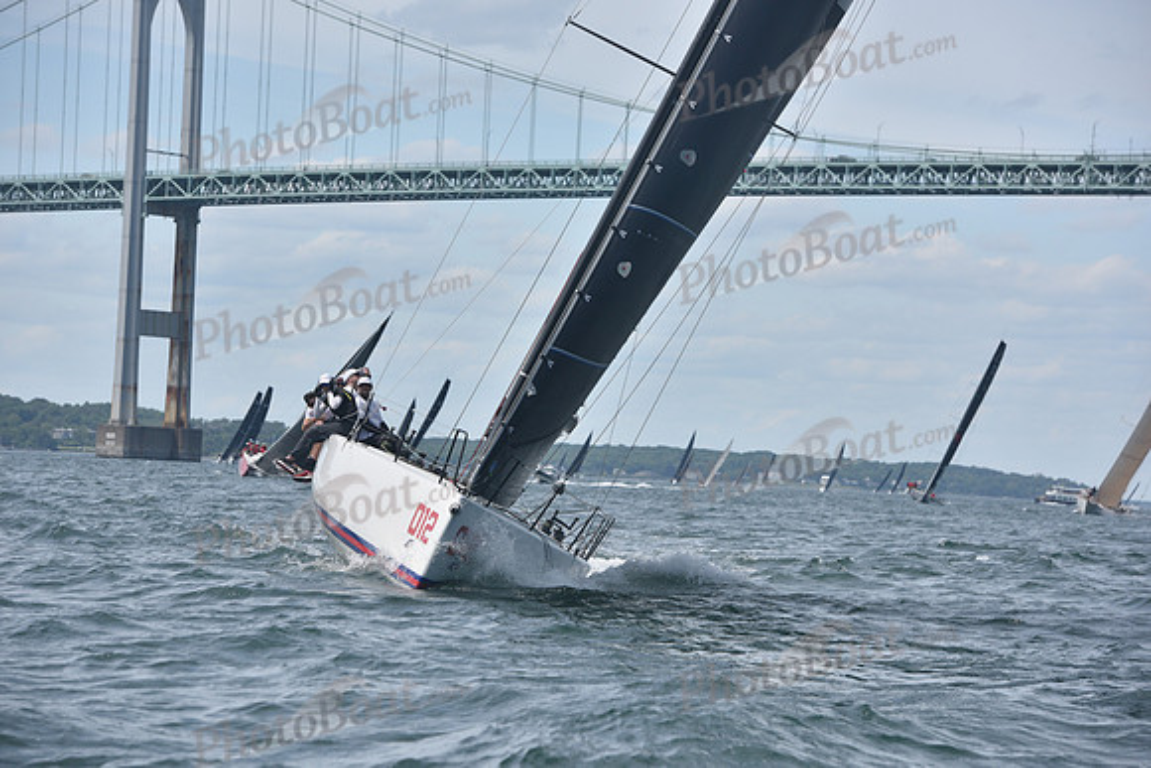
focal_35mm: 155
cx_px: 576
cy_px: 384
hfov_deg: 13.2
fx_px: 4957
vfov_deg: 8.9
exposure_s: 1/800
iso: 320
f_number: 7.1
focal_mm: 155
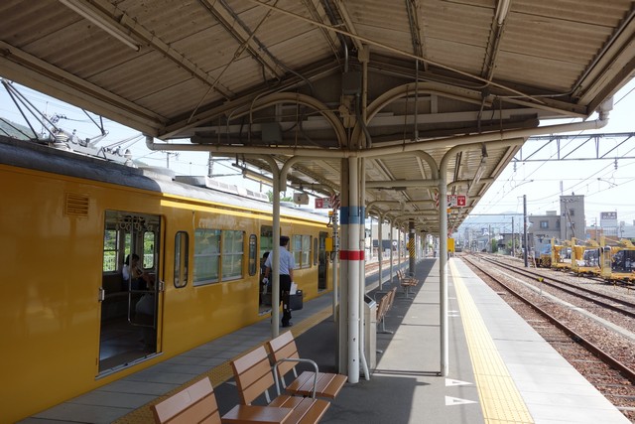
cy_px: 212
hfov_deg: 65.5
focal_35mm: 28
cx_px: 318
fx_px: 494
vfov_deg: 46.4
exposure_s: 1/200
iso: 125
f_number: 5.6
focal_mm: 10.4
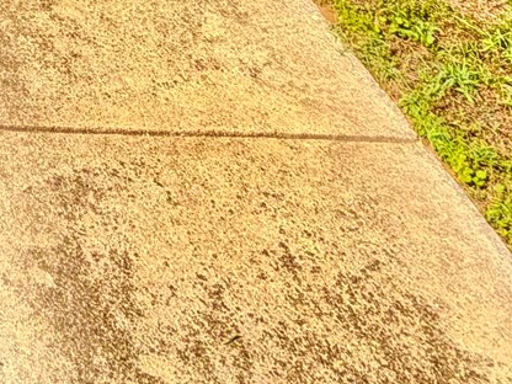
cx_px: -206
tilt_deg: -0.5
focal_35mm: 69
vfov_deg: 14.0
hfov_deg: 23.7
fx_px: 1021
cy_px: -559
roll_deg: +0.4
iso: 25
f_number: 2.2
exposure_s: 1/770
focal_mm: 2.22
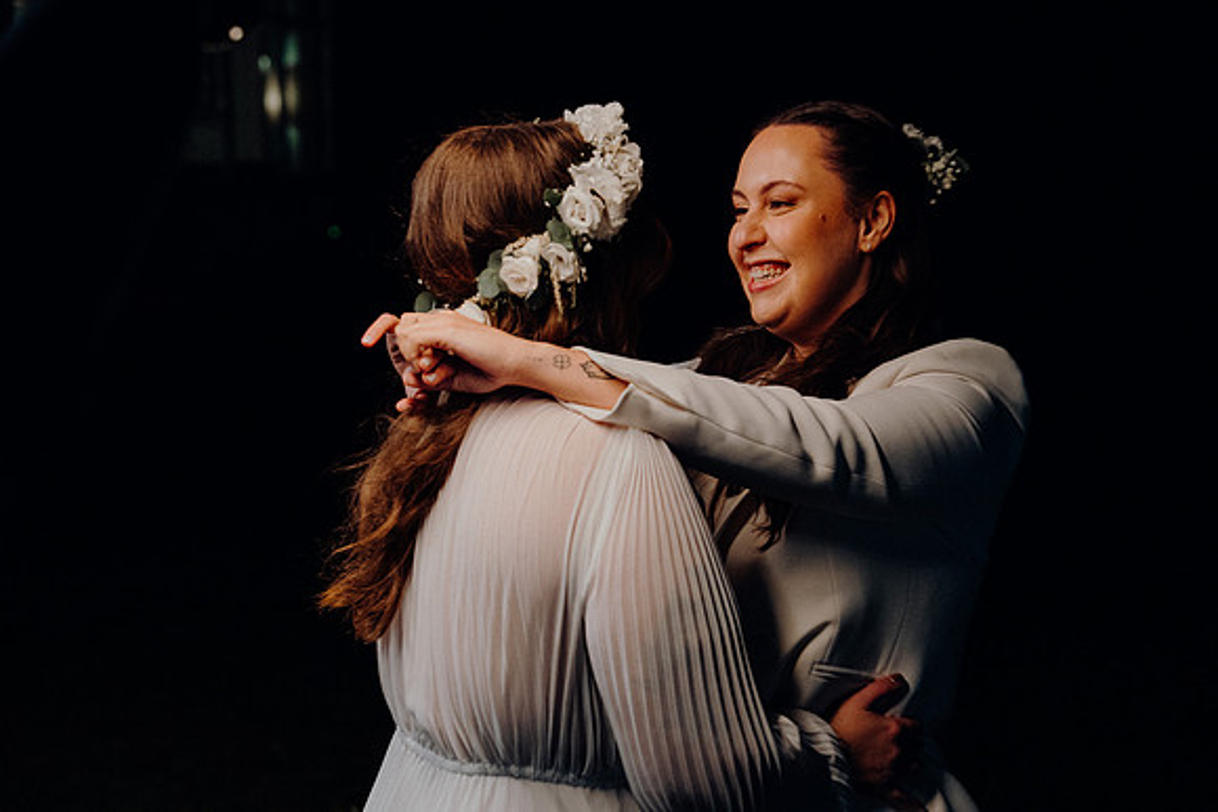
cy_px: 406
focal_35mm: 52
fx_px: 1760
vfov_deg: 26.0
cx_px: 609
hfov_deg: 38.2
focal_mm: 52
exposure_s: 1/160
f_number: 3.5
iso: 4000
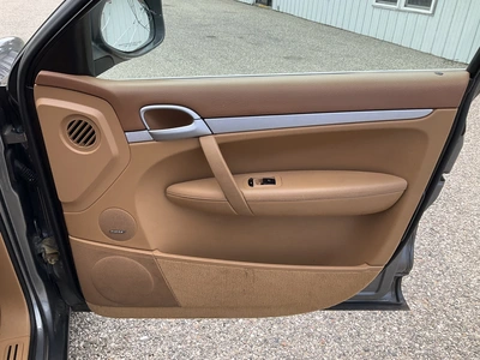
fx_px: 402
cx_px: 240
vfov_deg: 48.2
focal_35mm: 29
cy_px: 180
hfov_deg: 61.7
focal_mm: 3
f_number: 1.8
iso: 25
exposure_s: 1/642
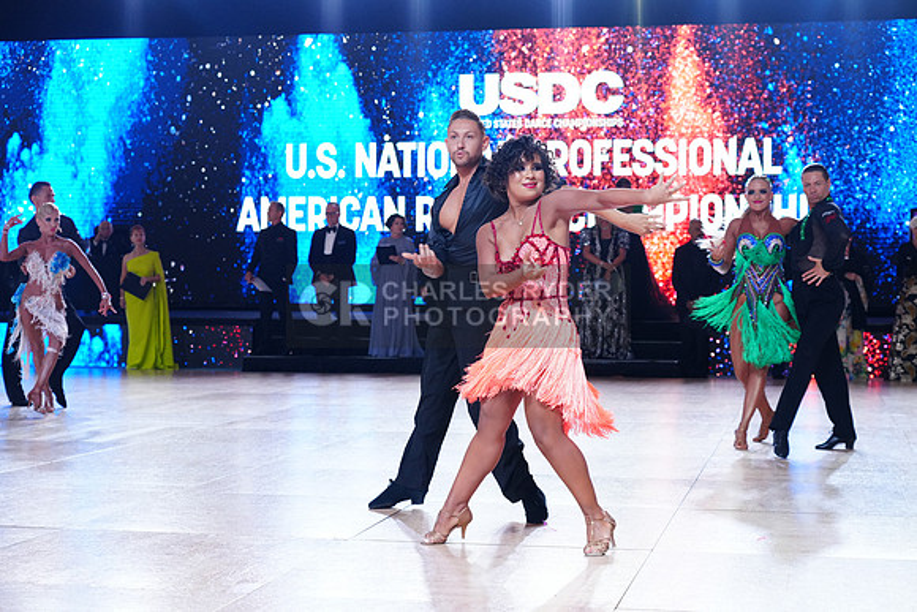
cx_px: 458
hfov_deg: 31.9
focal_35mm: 63
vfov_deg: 21.6
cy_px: 306
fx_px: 1605
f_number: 5
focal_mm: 63
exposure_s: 1/500
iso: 2000
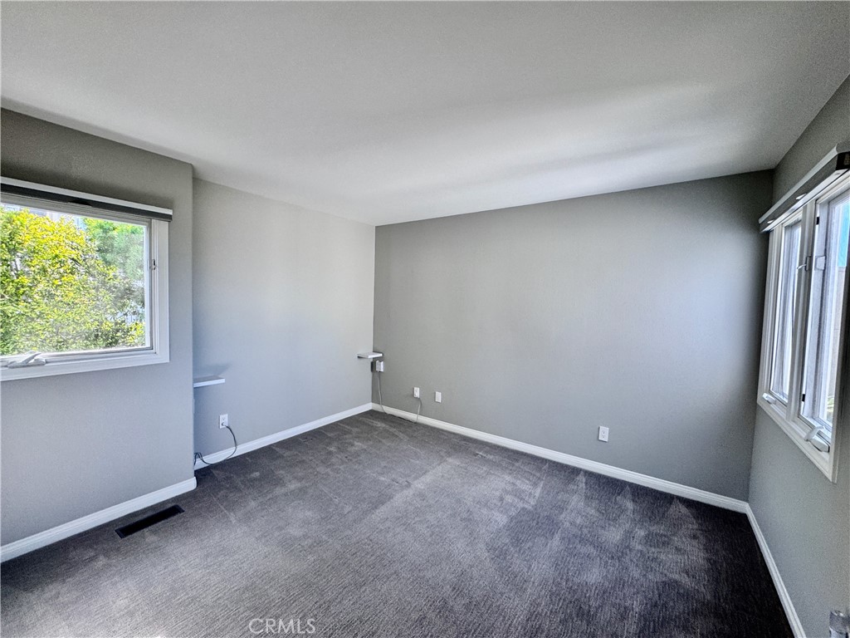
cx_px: 425
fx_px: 344
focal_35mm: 14
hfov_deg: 102.1
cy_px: 319
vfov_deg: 85.7
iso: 100
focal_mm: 2.22
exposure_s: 1/120
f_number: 2.2
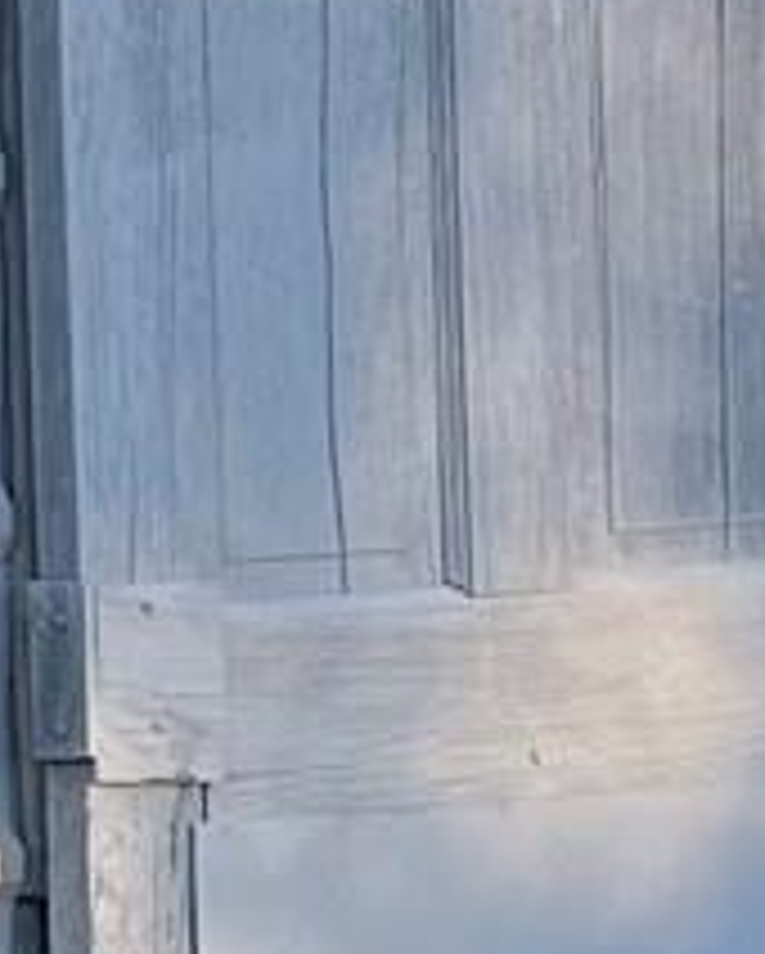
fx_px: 6924
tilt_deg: -3.2
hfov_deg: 6.1
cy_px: 297
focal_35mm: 245
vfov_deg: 7.9
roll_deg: +0.4
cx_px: -976
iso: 50
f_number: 1.6
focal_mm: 5.1
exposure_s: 1/1140
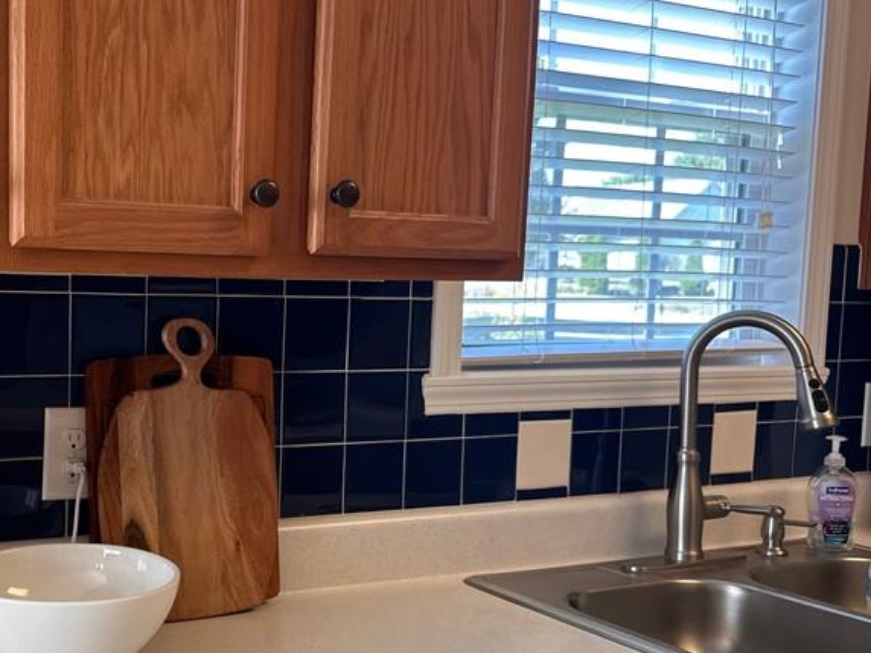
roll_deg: -2.4
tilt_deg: -5.0
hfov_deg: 42.1
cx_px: 189
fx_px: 1082
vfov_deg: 33.5
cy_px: 390
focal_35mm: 43
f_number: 1.78
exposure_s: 1/120
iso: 100
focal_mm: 6.86
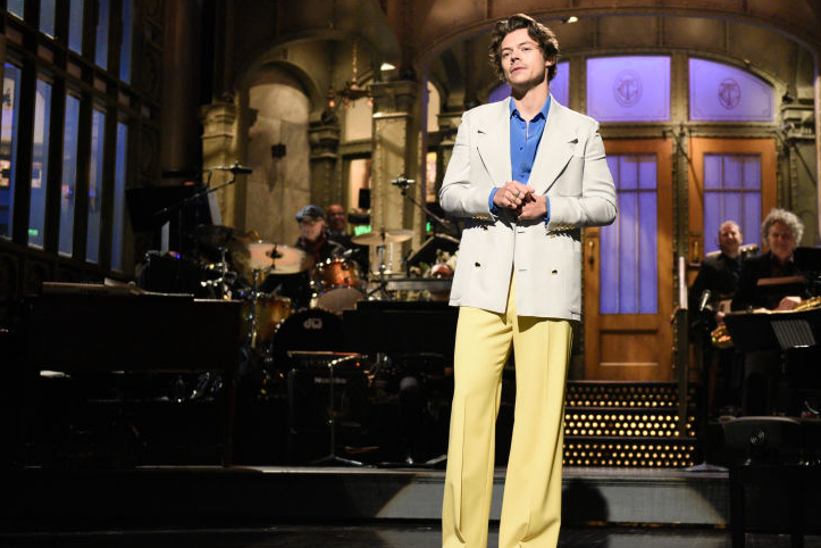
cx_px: 506
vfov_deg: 20.0
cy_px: 222
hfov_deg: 29.6
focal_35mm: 68
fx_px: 1551
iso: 4000
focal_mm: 48
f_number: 2.8
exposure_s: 1/250
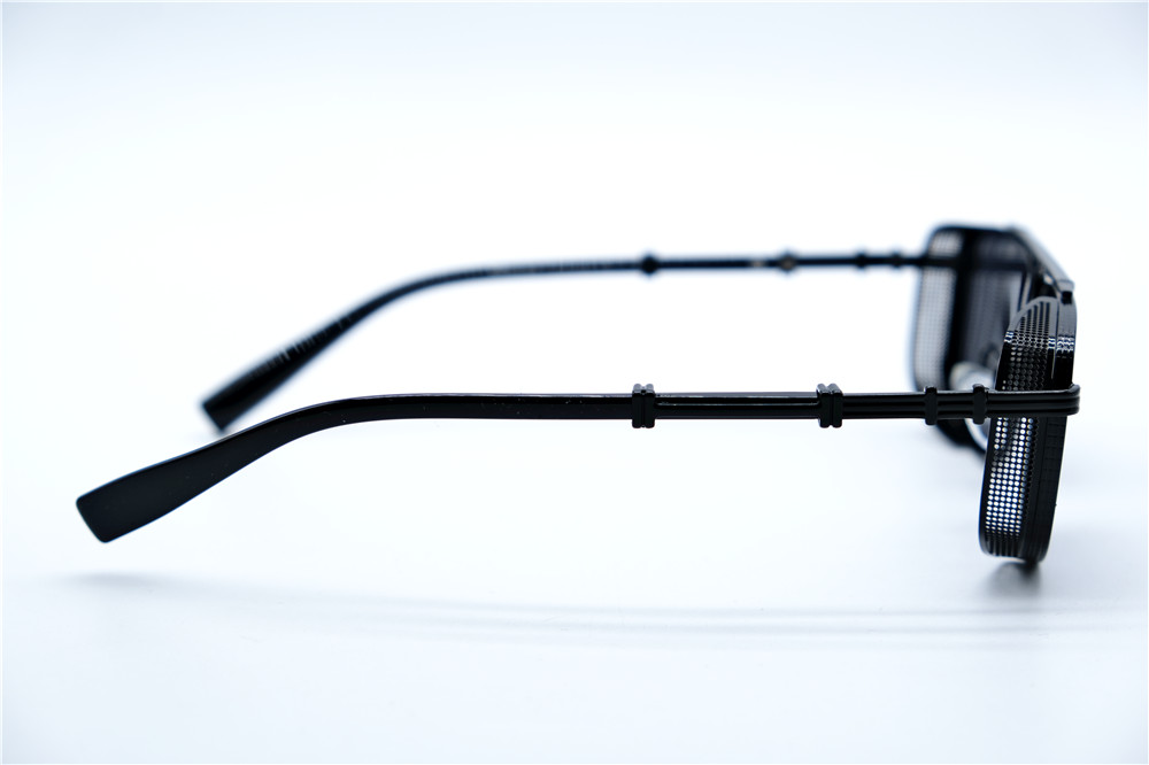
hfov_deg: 24.5
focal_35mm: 83
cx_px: 574
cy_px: 382
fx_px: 2648
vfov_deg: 16.4
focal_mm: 55
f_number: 5.6
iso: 160
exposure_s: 1/150
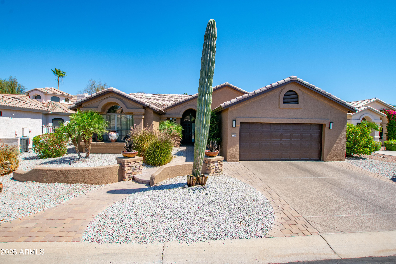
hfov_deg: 100.4
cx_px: 198
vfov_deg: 77.3
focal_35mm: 15
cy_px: 132
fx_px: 165
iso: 200
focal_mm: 10
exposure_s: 1/400
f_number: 10
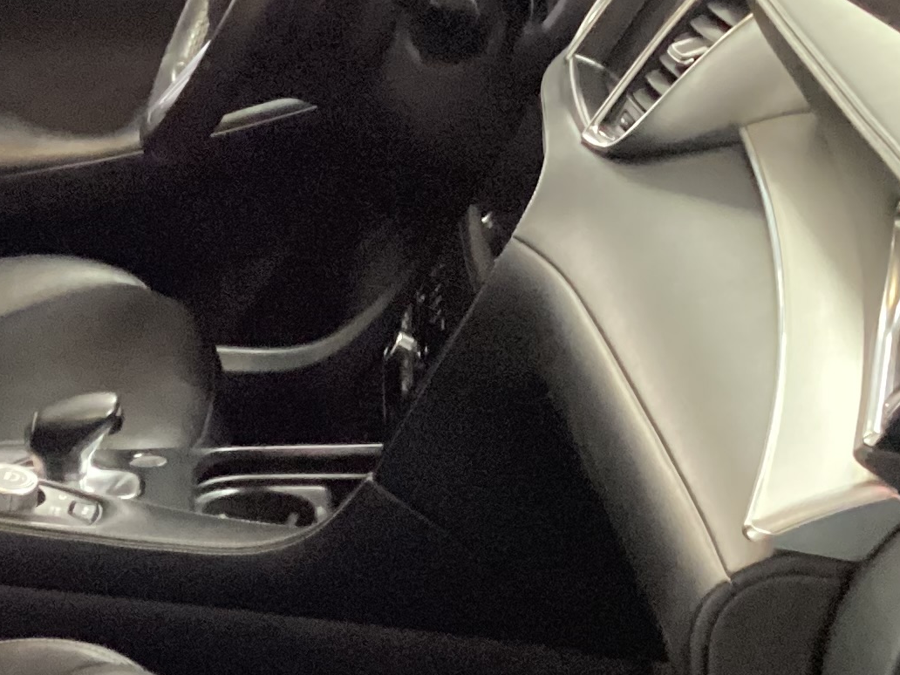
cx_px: -78
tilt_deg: -27.4
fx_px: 2548
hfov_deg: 19.2
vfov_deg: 14.9
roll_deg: +3.8
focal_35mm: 98
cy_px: 604
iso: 800
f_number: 2.4
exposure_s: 1/20
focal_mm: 3.3
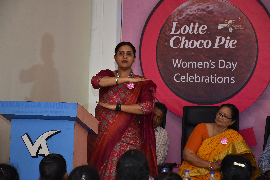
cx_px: 135
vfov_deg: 12.2
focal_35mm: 112
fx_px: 844
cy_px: 90
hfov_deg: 18.2
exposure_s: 1/125
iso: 400
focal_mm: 75
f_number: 5.6
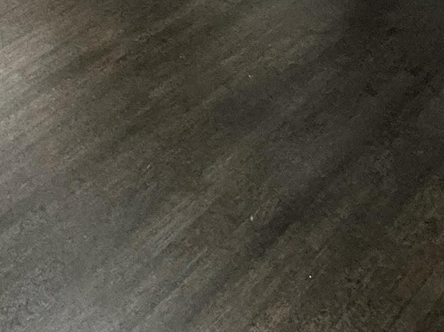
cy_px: -315
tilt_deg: -15.3
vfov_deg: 17.1
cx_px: 129
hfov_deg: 29.5
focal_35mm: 65
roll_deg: +0.1
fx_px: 833
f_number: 2.2
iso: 200
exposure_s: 1/60
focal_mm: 2.22
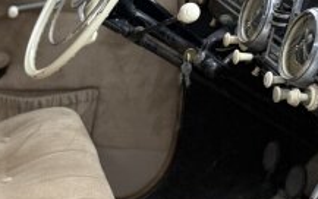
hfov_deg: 24.0
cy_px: 208
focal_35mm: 75
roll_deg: +2.6
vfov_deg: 17.0
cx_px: -101
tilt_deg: -28.9
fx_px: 650
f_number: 1.78
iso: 250
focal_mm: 6.76
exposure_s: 1/49
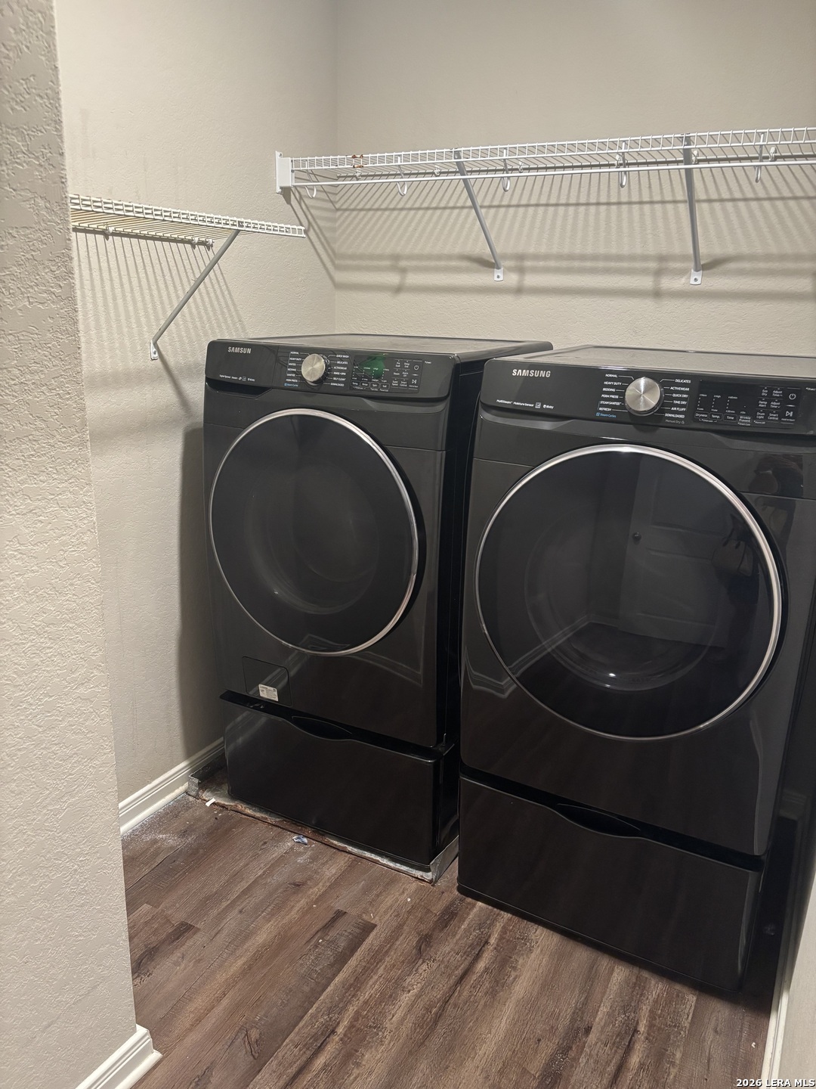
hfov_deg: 53.1
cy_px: 544
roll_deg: -2.4
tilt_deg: -17.0
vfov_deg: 67.3
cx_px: 408
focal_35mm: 26
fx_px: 817
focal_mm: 5.96
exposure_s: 1/60
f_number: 1.6
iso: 400
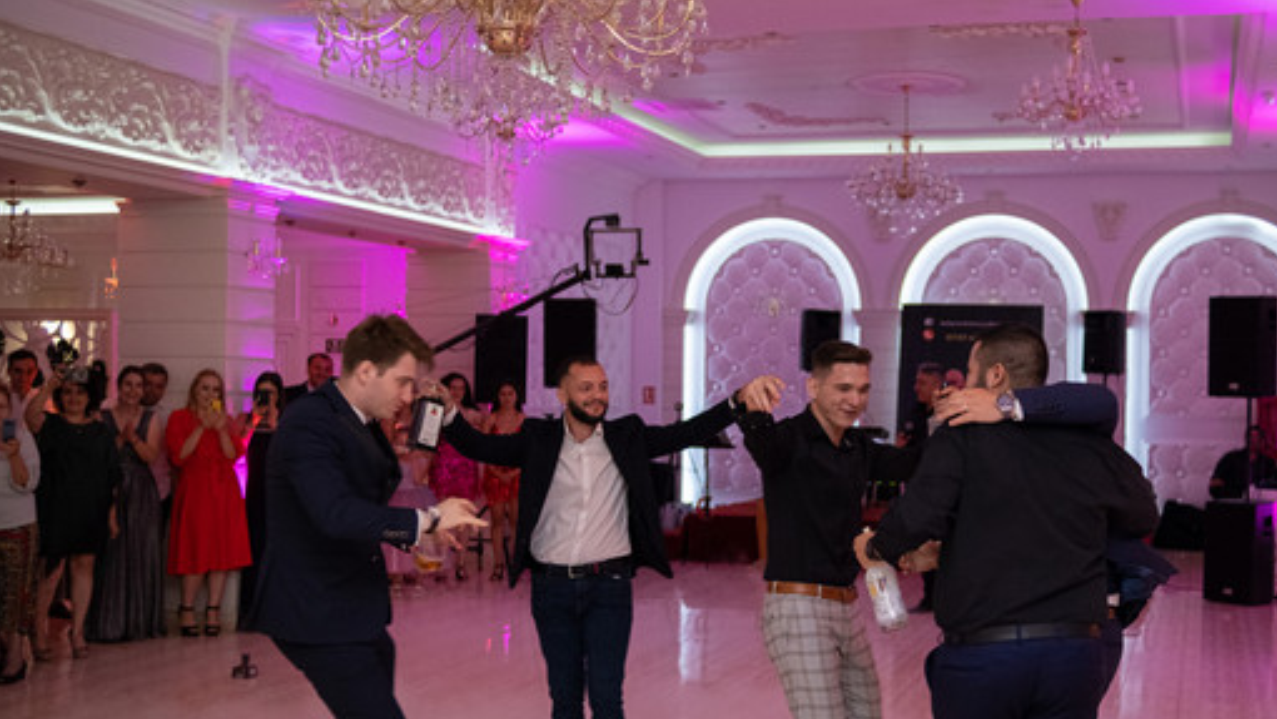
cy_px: 432
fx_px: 1558
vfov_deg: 25.9
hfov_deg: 44.3
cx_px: 789
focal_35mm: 46
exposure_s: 1/125
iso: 1250
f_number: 1.8
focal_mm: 23
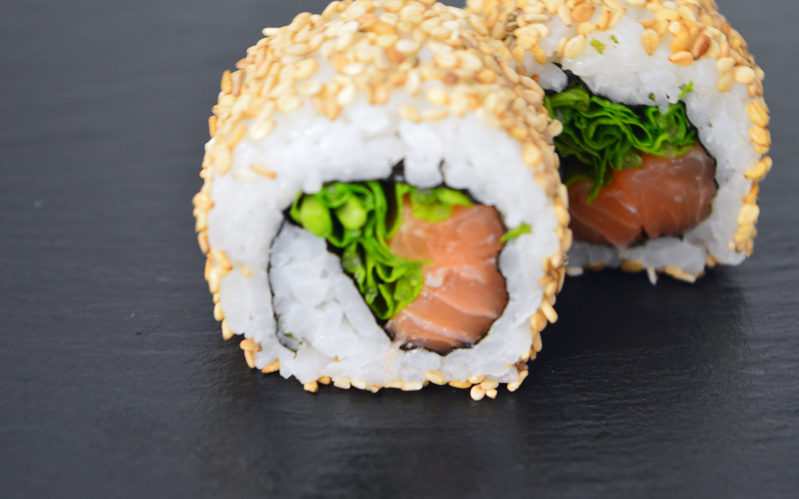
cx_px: 409
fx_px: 1950
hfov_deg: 23.2
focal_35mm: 90
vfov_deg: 14.6
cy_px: 229
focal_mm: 55
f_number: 5.6
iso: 800
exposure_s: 1/8
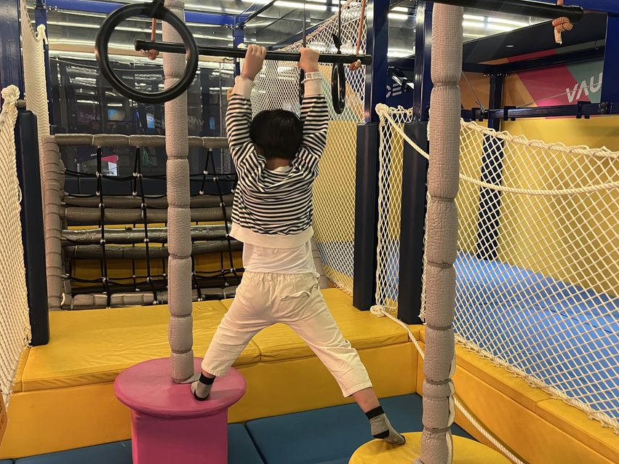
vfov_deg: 42.9
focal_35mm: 33
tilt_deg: -9.2
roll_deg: -1.2
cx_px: 351
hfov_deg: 55.2
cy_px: 236
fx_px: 590
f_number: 1.6
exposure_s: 1/60
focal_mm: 5.1
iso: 320
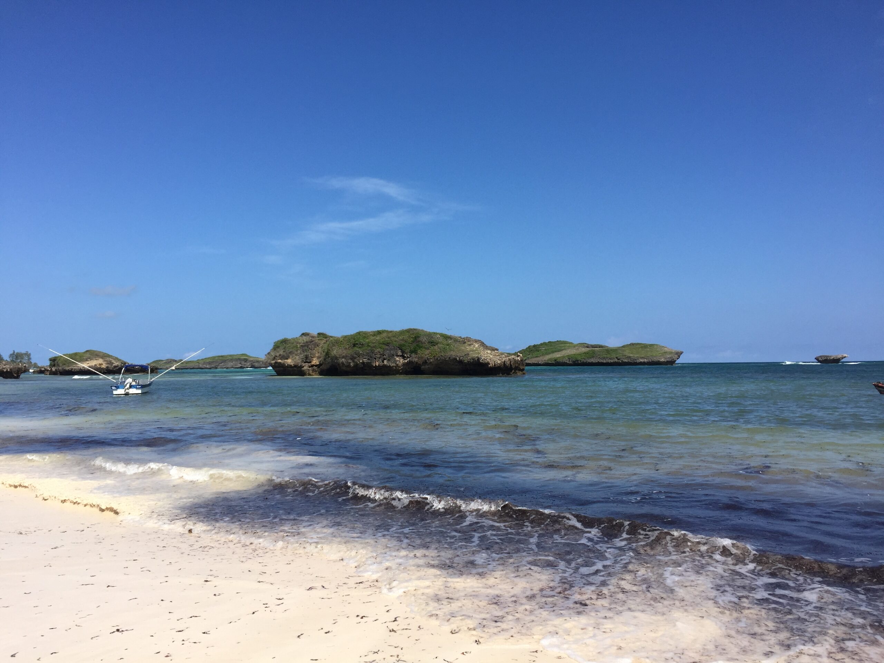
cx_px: 442
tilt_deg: +2.8
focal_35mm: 29
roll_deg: -0.5
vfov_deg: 48.2
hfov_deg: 61.7
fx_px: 741
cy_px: 332
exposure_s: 1/2825
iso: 32
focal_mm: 4.15
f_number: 2.2
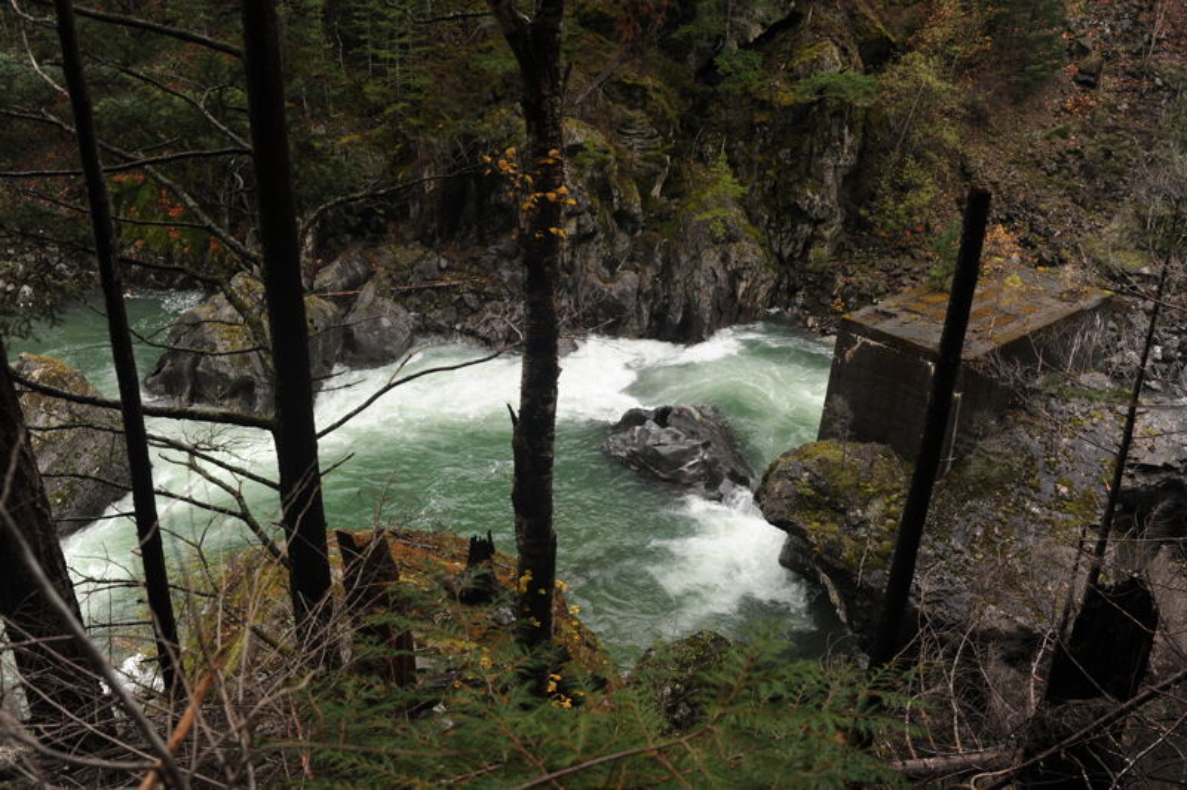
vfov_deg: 37.8
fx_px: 1153
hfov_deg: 54.5
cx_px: 594
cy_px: 395
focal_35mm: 35
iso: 250
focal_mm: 35
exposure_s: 1/50
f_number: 7.1
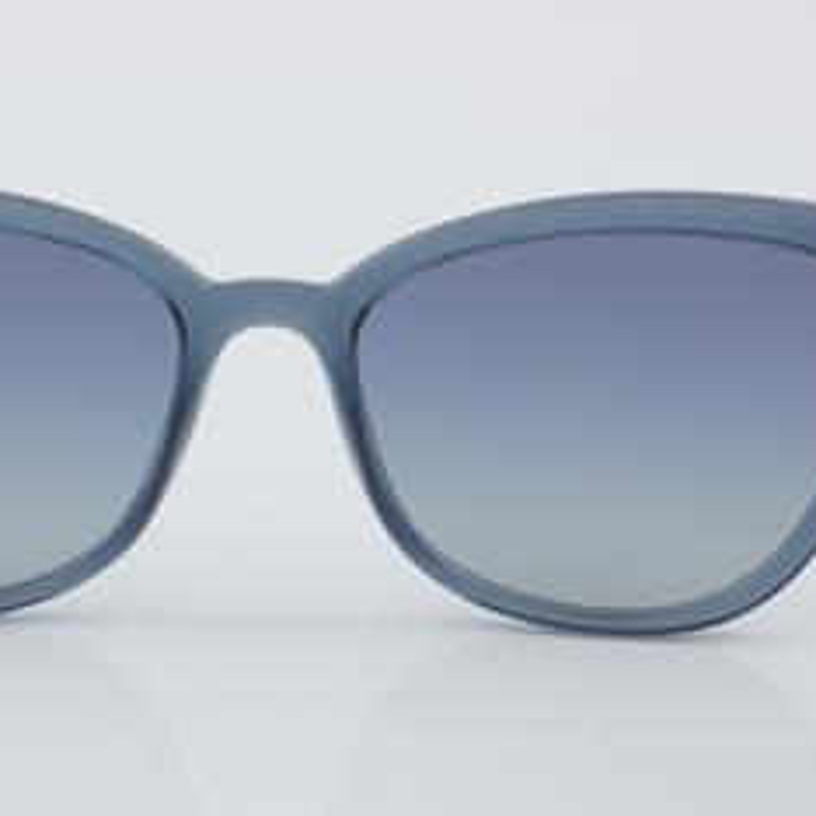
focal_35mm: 120
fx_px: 3193
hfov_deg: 14.5
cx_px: 275
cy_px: 373
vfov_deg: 14.6
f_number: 32
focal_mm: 55
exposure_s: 1/4
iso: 100
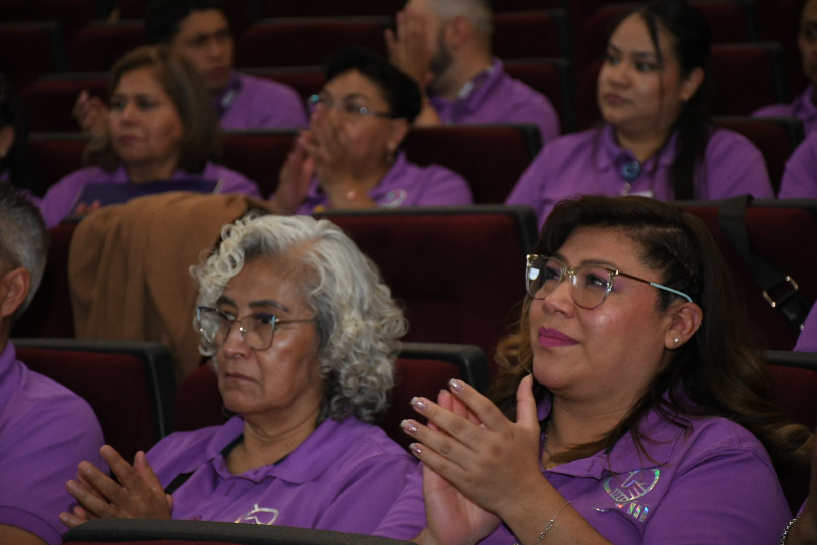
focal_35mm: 135
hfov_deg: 15.2
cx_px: 408
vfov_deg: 10.2
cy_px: 272
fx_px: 3064
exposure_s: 1/125
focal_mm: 90
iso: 4000
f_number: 5.6
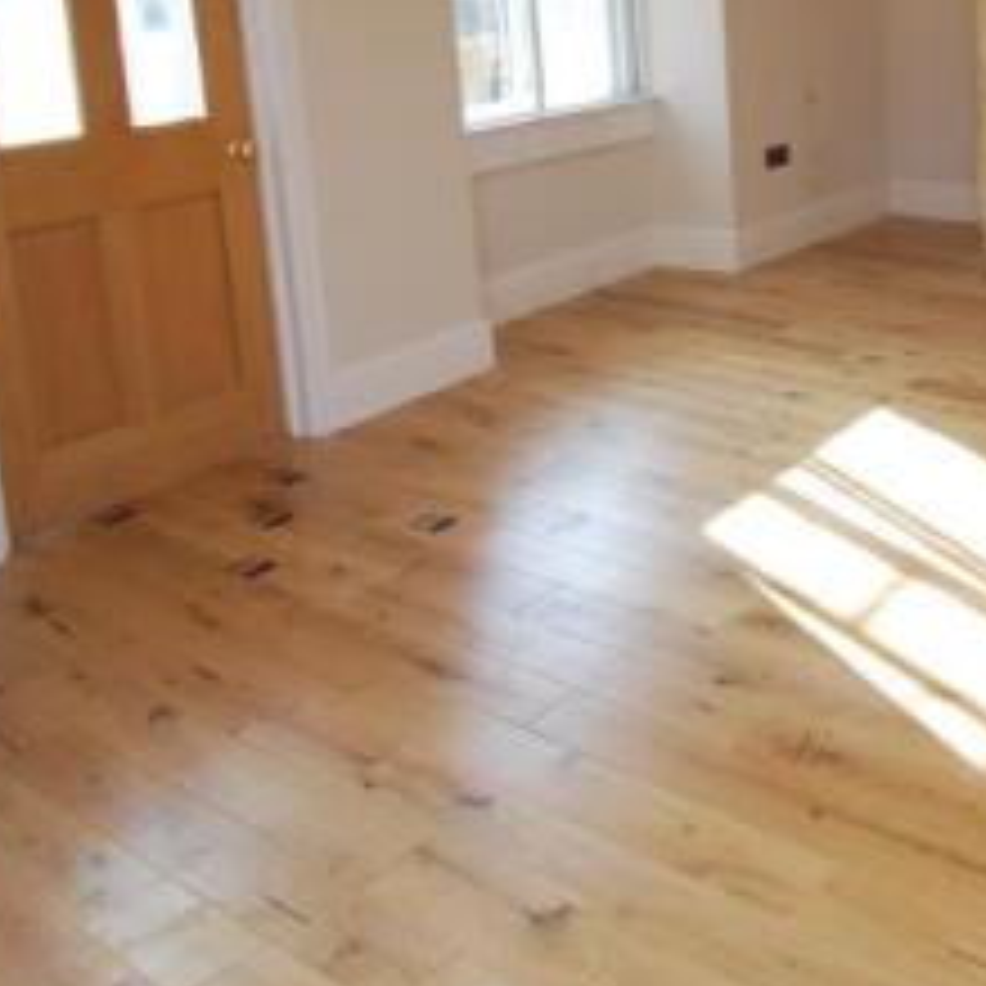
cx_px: 970
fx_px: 1225
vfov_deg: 40.2
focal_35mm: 38
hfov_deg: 39.1
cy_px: 79
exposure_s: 1/100
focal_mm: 10
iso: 200
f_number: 5
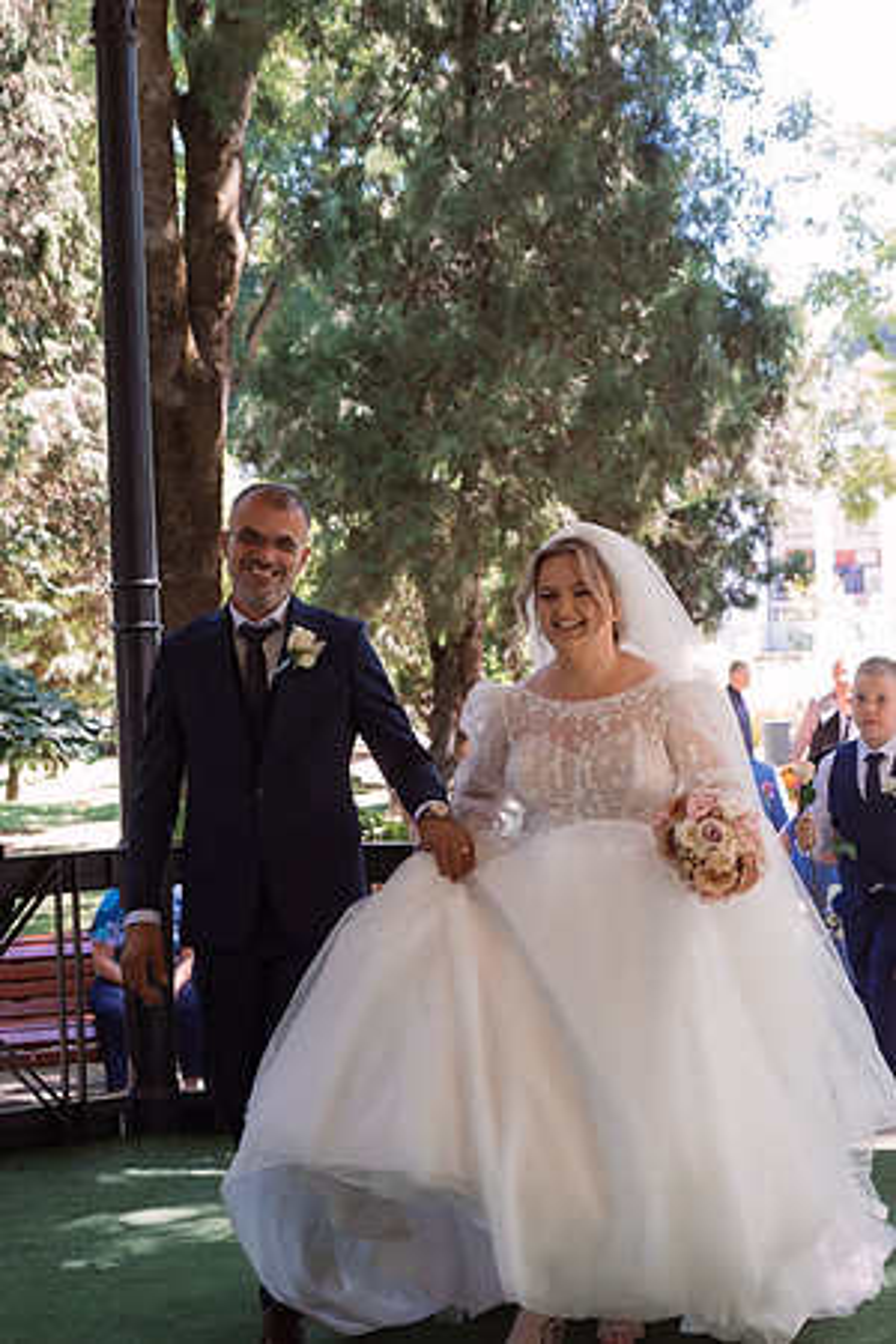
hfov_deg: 19.5
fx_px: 2595
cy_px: 674
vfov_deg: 29.0
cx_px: 580
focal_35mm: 70
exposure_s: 1/200
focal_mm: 46
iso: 640
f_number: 3.2
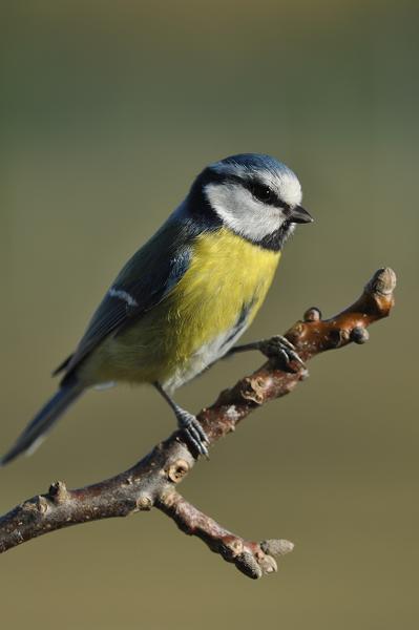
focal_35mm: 450
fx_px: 7869
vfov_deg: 4.6
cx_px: 210
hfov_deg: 3.0
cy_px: 315
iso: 200
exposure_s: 1/500
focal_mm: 300
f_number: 5.6
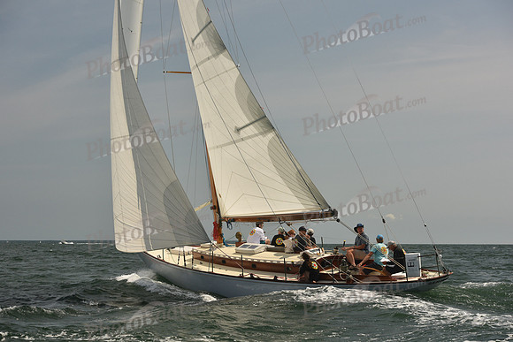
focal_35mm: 70
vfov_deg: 19.5
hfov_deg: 28.8
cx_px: 256
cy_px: 171
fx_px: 998
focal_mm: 70
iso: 320
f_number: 7.1
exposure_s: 1/1250
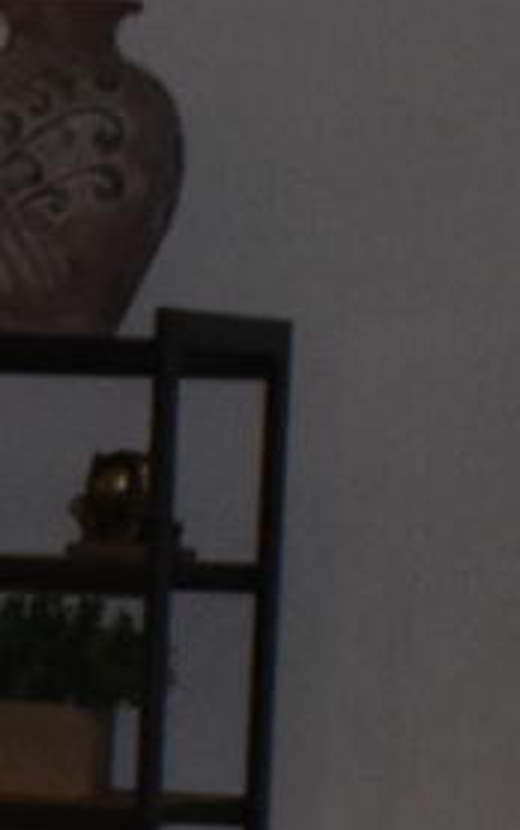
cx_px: -873
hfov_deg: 4.3
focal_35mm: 297
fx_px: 6727
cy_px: 1120
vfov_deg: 7.0
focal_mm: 18
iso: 1100
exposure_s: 1/125
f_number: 3.5
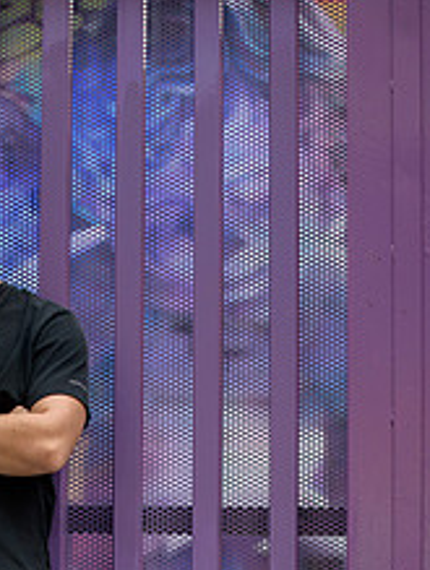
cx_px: 109
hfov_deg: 10.8
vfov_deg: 14.0
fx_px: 2279
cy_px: 580
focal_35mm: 138
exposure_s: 1/400
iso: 250
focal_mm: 70
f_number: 2.8
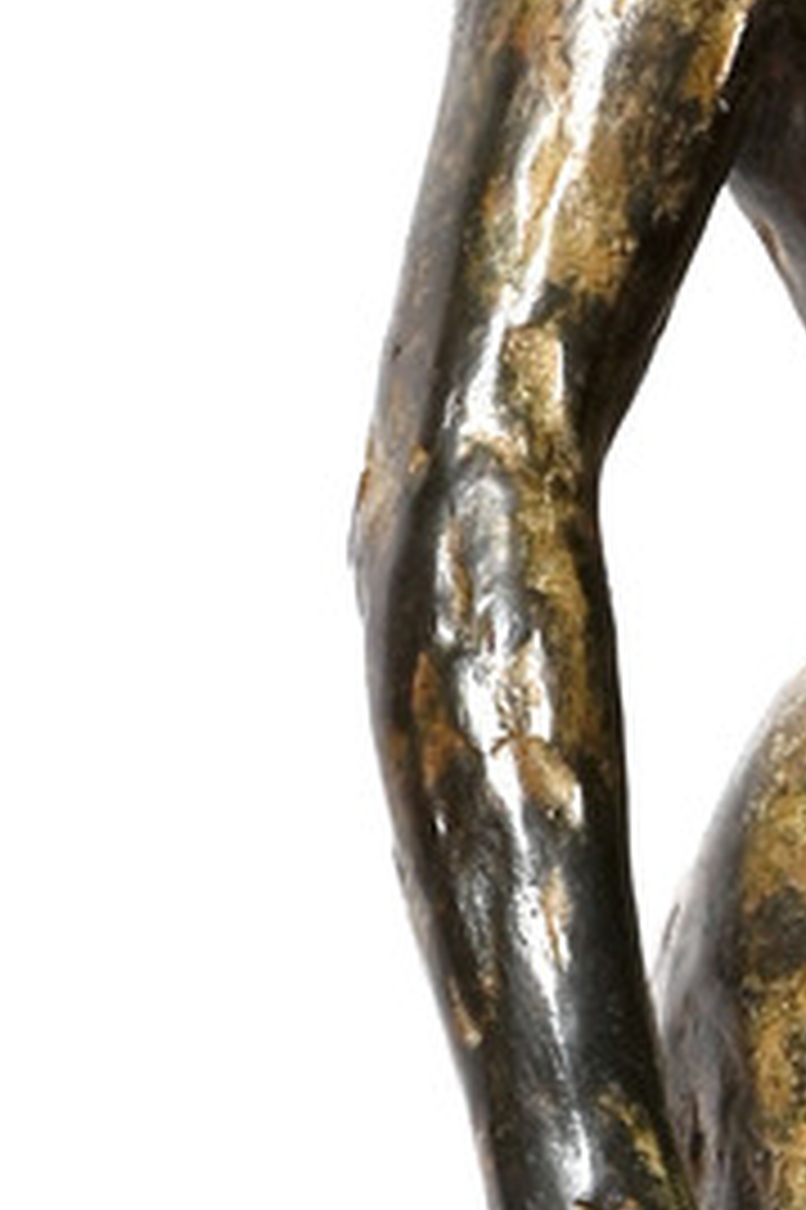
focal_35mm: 372
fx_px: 12508
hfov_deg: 3.6
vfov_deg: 5.5
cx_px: 1875
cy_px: 1948
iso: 200
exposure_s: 1/160
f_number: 16
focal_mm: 50
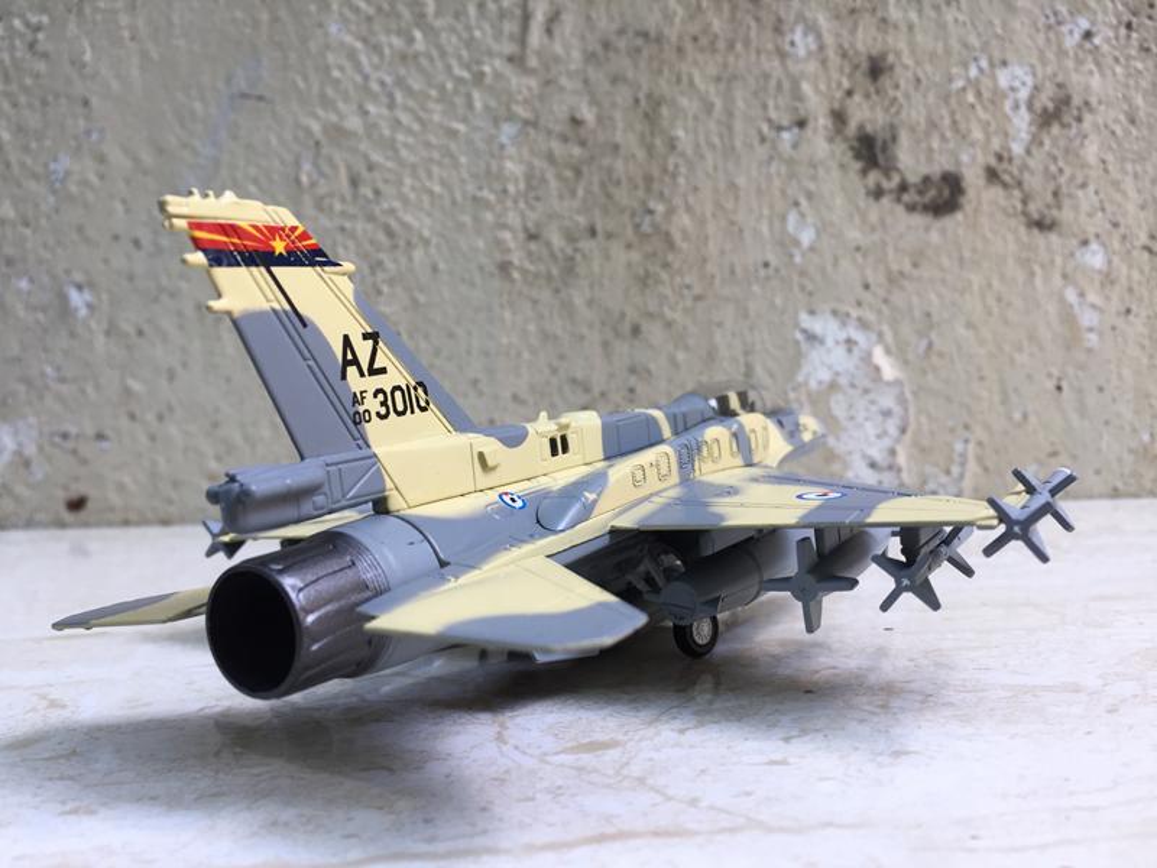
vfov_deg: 48.2
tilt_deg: -4.1
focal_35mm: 29
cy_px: 434
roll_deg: +0.6
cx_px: 578
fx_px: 969
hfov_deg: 61.7
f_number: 2.2
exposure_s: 1/100
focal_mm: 4.15
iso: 32
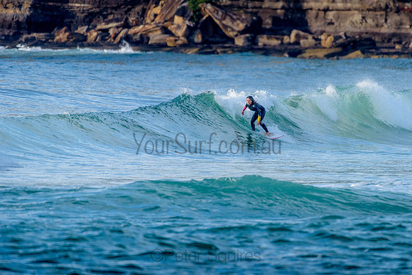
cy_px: 110
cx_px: 251
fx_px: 7018
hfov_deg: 3.4
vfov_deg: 2.2
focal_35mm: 613
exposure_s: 1/2000
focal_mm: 500
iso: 640
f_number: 5.6
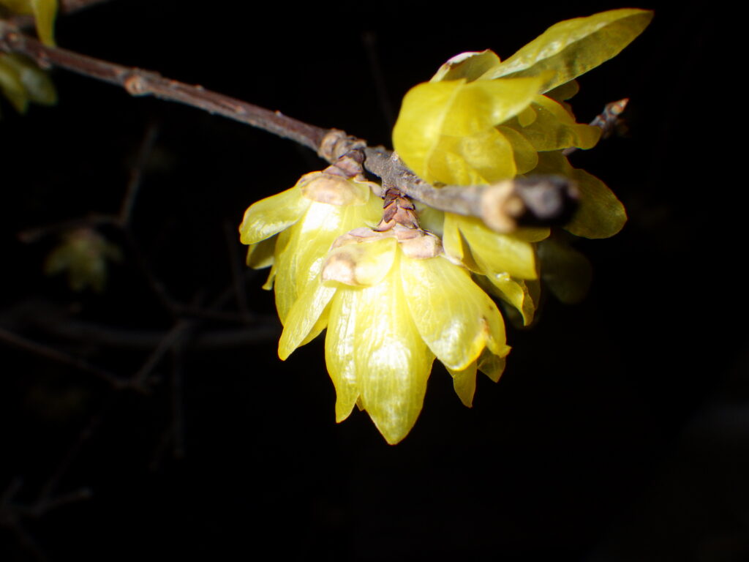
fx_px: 736
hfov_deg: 54.0
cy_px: 281
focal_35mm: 34
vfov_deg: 41.8
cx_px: 374
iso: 200
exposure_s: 1/50
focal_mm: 6.1
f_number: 4.6
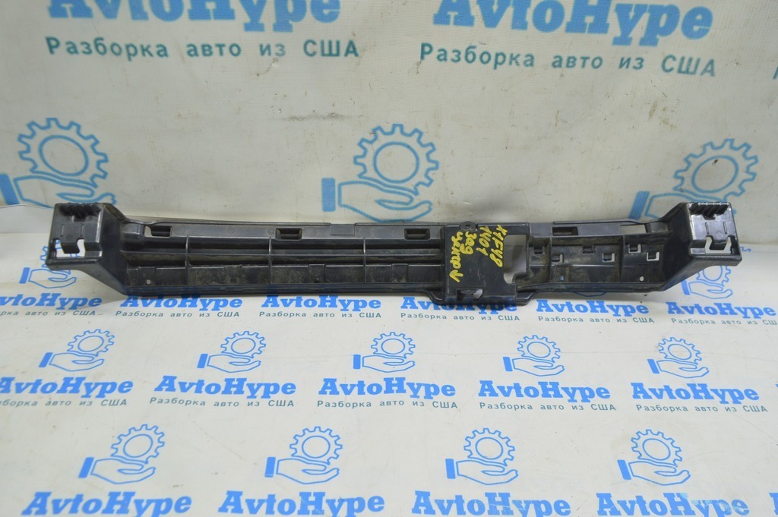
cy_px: 258
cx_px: 389
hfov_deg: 62.0
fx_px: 648
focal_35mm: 30
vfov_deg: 43.5
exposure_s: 1/20
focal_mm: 20
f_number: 5.6
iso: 400
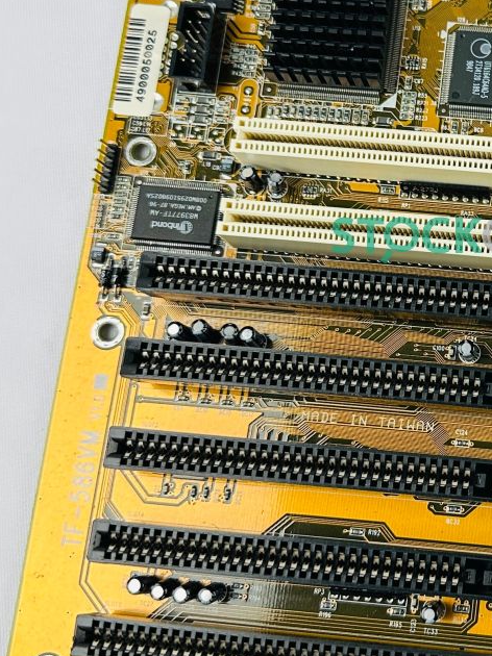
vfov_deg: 31.5
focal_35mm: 61
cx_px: 552
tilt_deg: -76.0
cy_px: 244
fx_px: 1157
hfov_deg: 22.5
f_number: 1.78
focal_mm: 6.86
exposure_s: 1/120
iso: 125
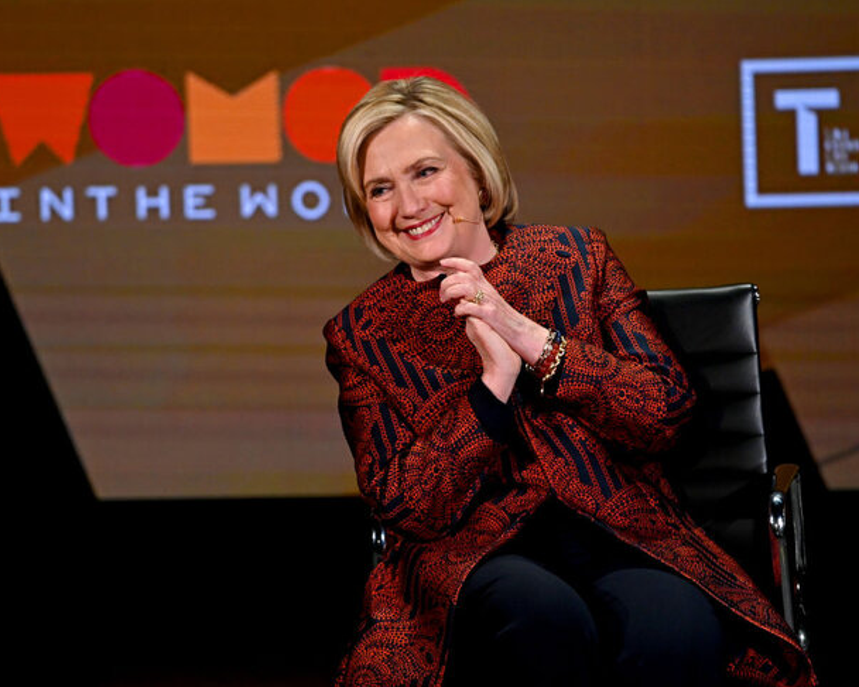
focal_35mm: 681
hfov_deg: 2.8
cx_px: 365
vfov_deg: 2.3
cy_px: 344
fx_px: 17308
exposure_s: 1/160
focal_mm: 600
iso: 3200
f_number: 6.3
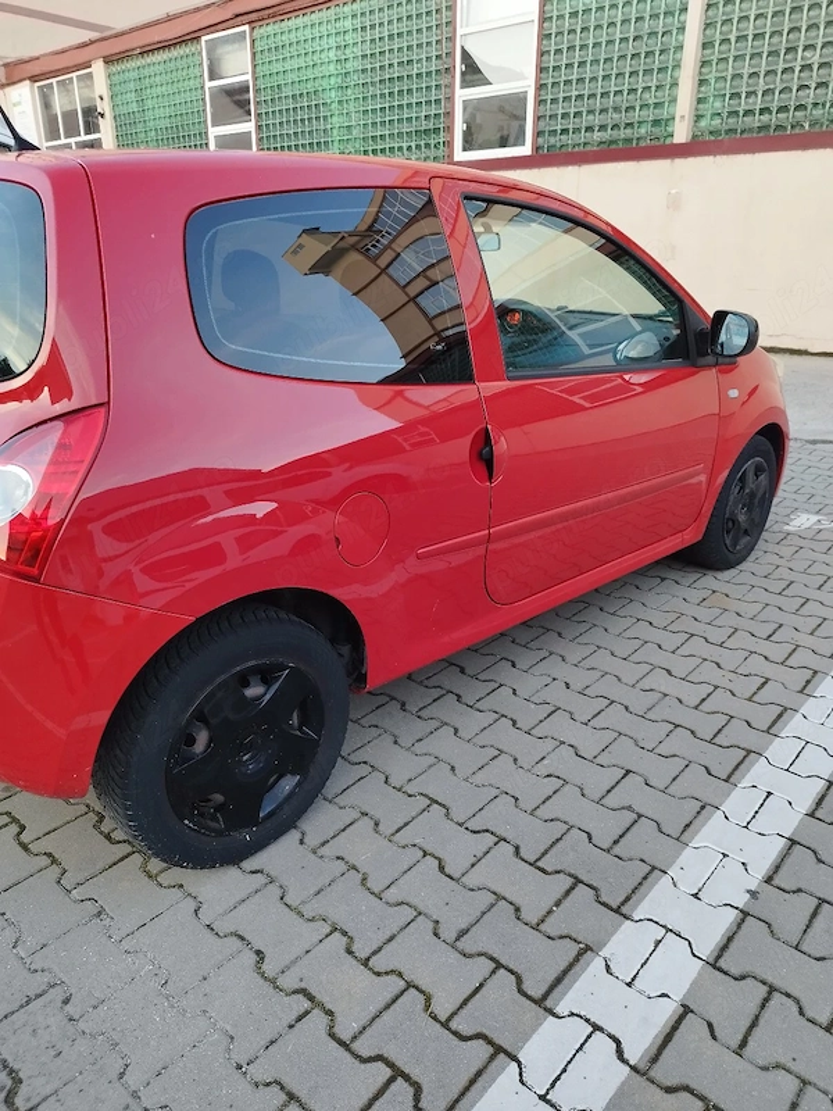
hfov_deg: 56.8
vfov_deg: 71.6
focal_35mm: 24
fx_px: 770
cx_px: 416
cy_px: 556
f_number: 1.89
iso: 130
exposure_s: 1/50
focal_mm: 5.89
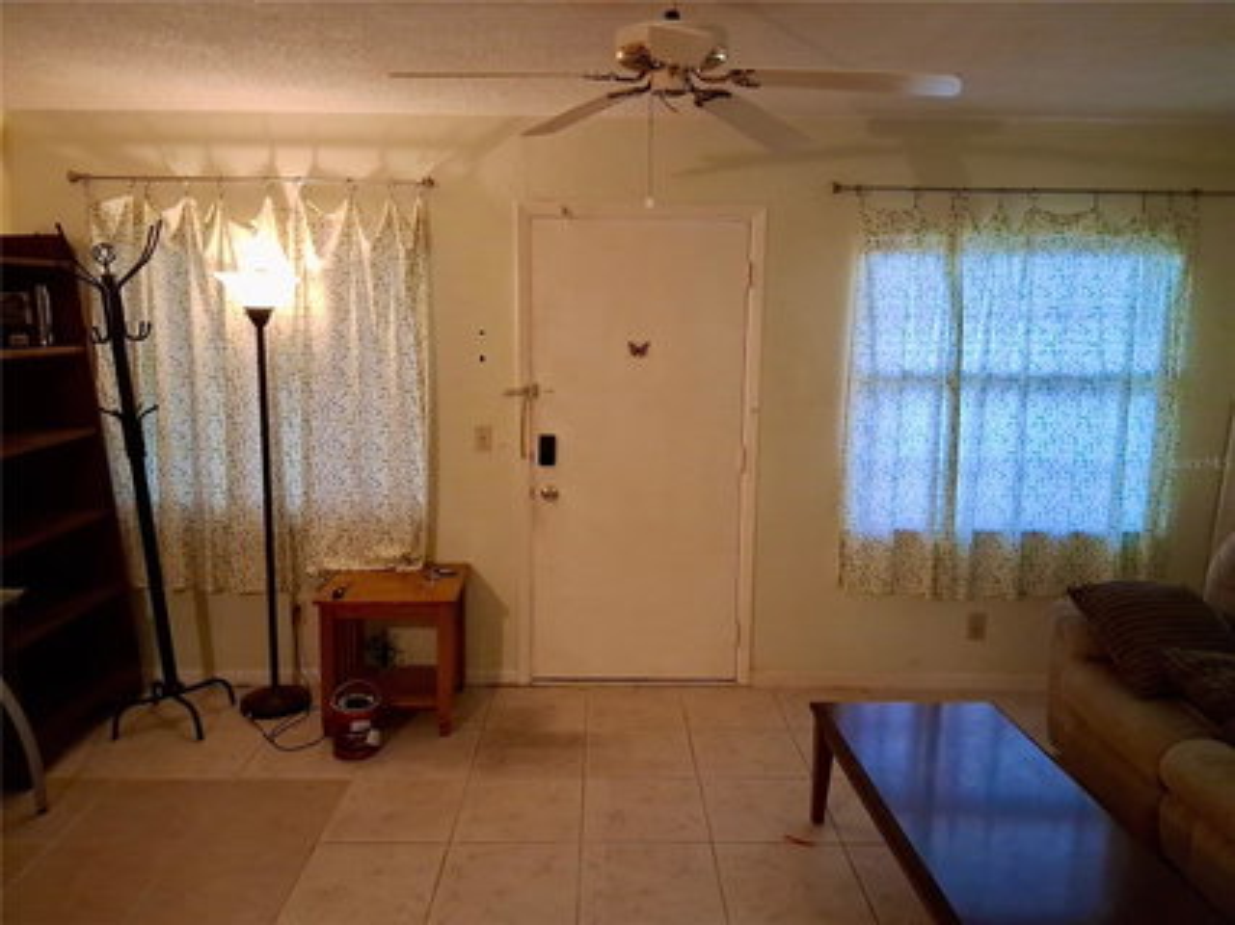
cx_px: 618
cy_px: 462
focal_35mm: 26
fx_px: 927
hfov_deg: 67.3
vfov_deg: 53.0
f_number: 1.8
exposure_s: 1/60
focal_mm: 3.98
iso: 320
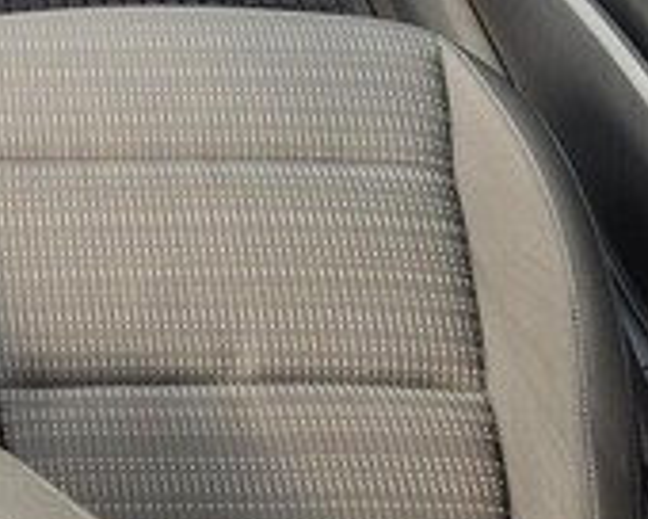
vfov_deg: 17.8
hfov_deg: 20.7
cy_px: -101
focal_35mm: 82
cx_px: -244
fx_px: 1573
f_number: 1.8
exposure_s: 1/100
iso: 100
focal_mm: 5.4
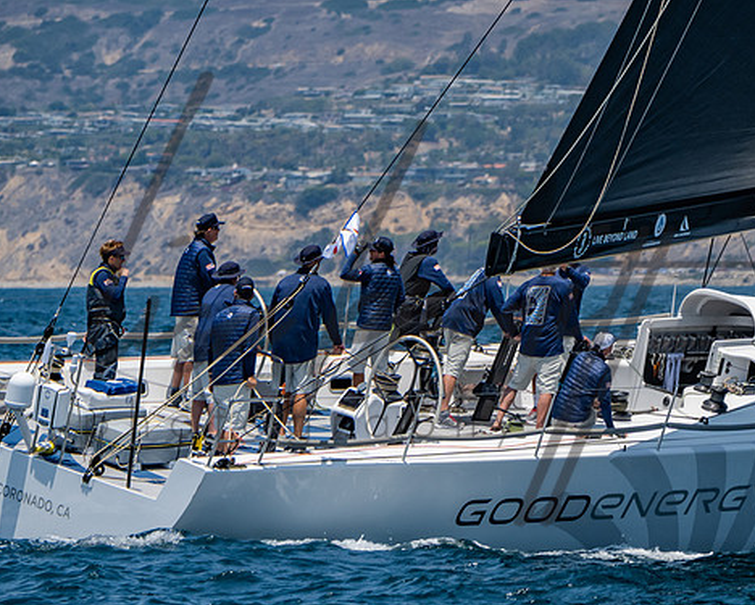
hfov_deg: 4.4
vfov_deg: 3.6
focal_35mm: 435
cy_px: 266
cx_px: 692
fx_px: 9726
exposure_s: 1/2500
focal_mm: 220
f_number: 5.6
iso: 320
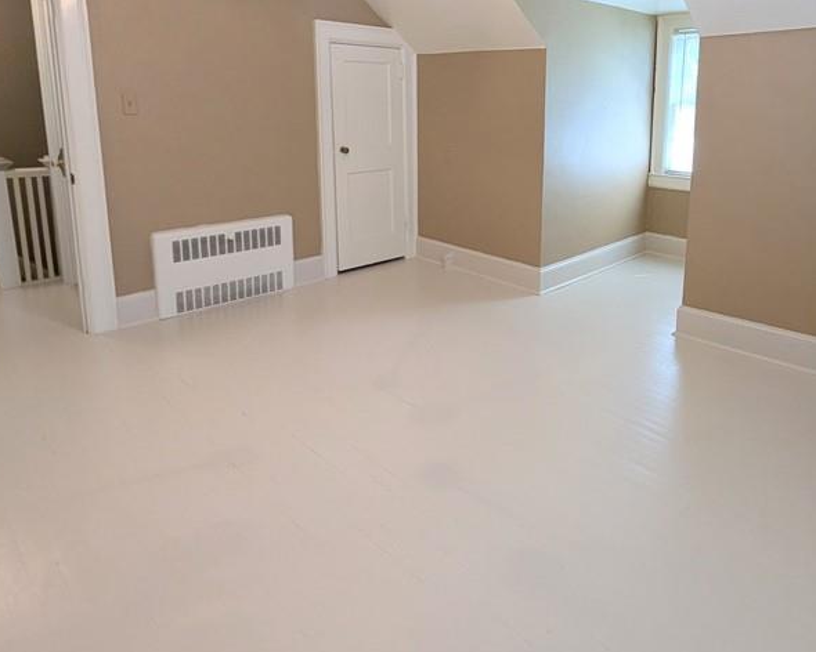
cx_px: 489
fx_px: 531
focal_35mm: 22
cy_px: 198
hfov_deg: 74.2
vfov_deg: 61.0
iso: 105
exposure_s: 1/24
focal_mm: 1.95
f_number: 2.2
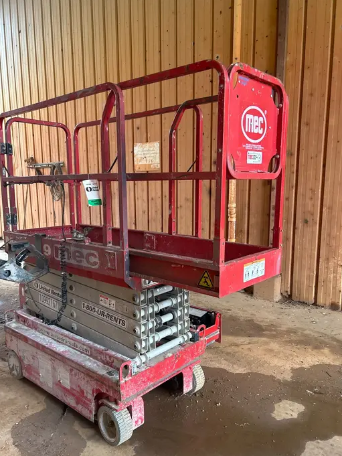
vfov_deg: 63.4
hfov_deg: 49.7
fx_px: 369
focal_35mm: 28
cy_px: 243
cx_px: 160
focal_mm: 5.7
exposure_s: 1/121
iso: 125
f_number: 1.5
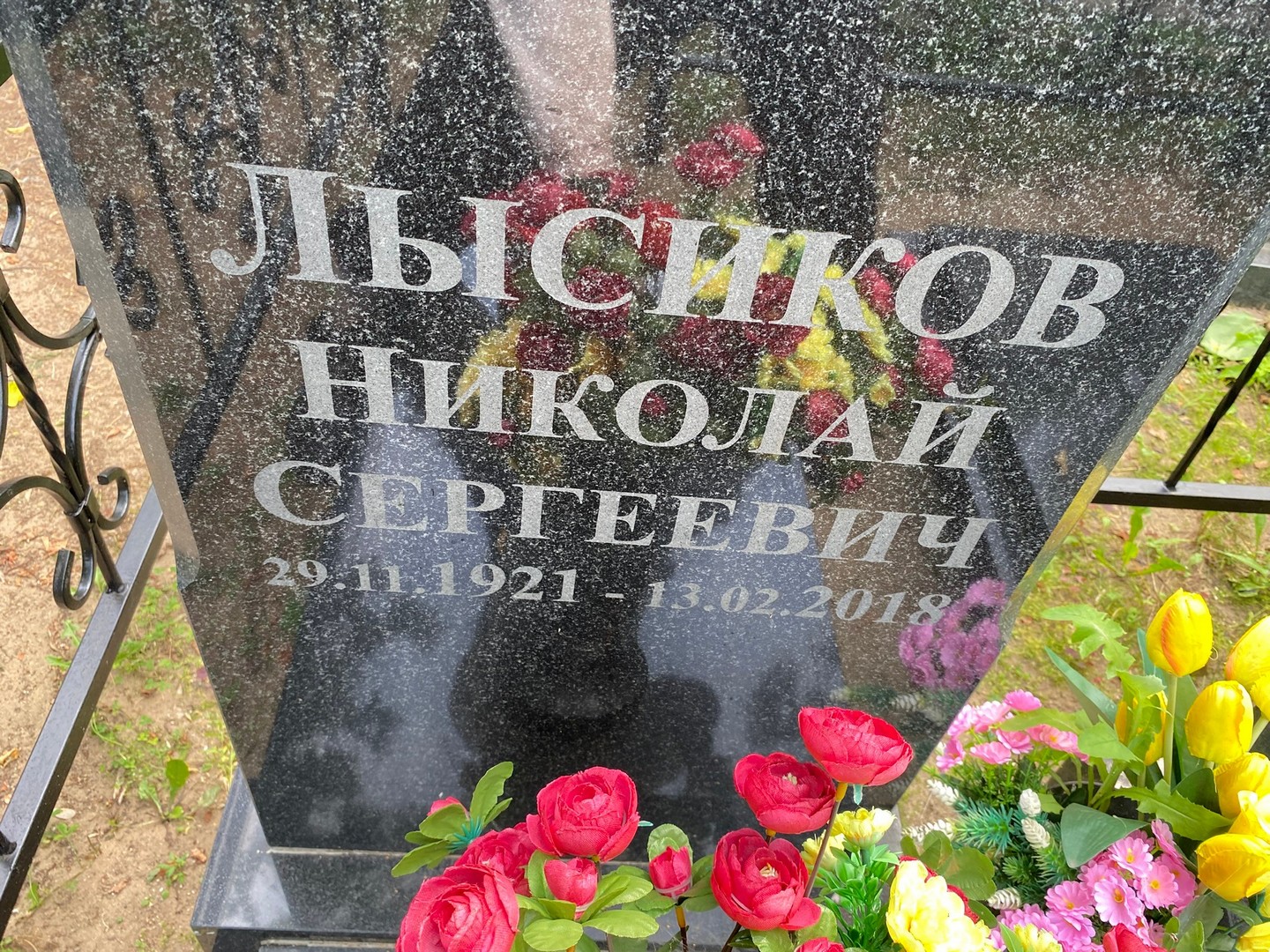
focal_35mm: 26
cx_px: 635
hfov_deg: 67.3
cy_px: 476
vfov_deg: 53.1
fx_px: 954
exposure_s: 1/121
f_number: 1.8
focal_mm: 4.25
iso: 100
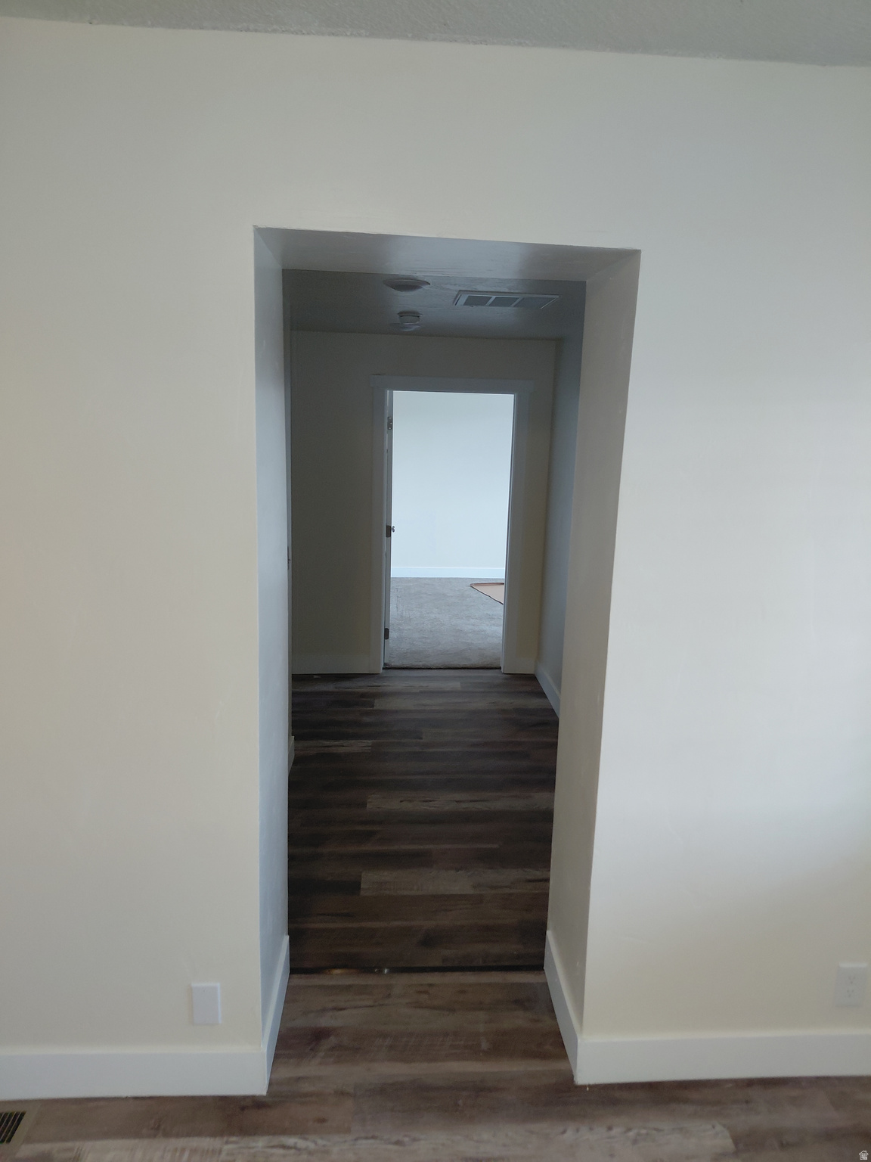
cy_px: 581
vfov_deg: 69.4
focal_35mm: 25
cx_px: 436
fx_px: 839
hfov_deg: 54.9
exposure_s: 1/60
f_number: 1.8
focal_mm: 4.69
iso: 200
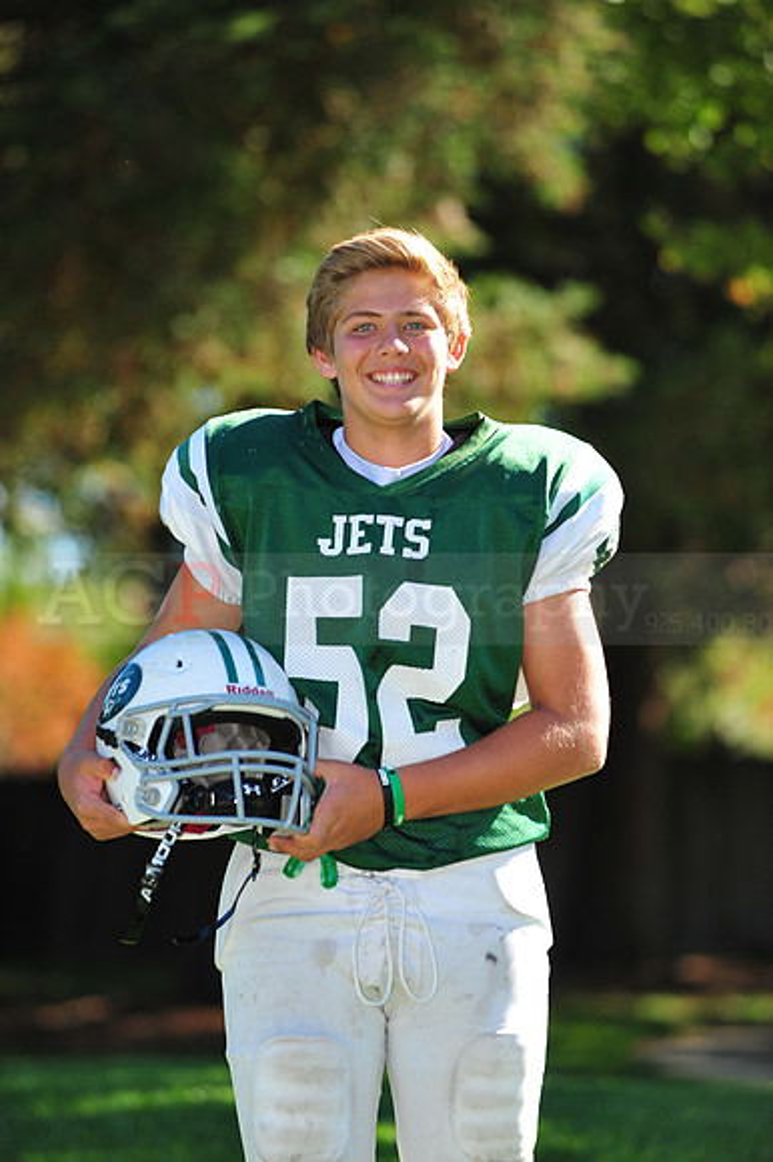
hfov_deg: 6.9
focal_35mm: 200
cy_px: 581
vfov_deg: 10.3
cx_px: 386
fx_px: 6449
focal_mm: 200
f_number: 4.5
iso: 400
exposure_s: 1/1000
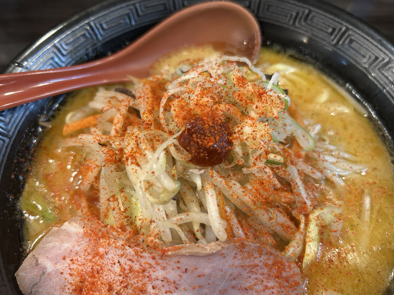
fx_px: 296
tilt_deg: -62.7
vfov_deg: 53.1
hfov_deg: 67.3
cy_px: 148
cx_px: 197
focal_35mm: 26
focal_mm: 5.7
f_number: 1.5
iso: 160
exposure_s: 1/50
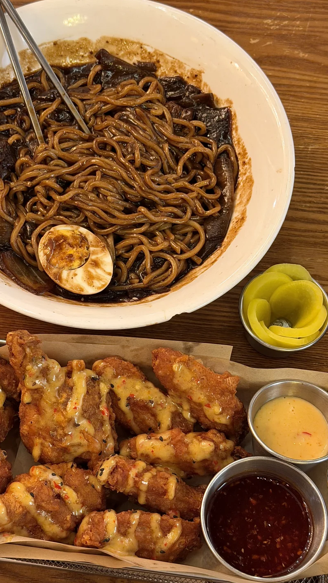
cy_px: 292
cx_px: 118
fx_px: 820
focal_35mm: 53
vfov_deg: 39.2
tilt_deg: -64.4
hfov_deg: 22.6
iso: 320
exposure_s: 1/33
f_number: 1.78
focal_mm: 6.76
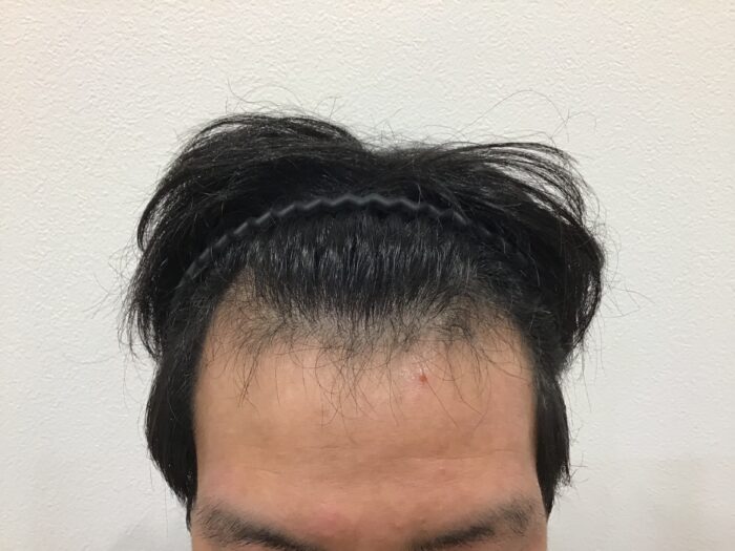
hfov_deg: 58.4
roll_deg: +0.3
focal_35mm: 31
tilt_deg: -14.6
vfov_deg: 45.4
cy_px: 276
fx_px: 658
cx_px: 368
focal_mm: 3.3
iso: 80
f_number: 2.4
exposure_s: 1/30
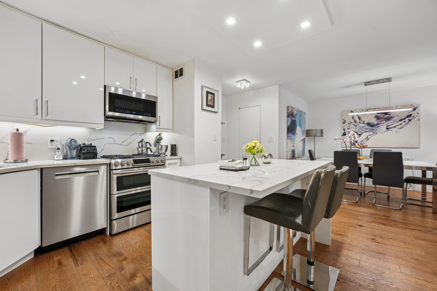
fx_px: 170
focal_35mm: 14
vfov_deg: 81.2
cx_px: 218
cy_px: 146
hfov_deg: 104.3
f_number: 7.1
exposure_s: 1/4
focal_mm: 14
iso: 100
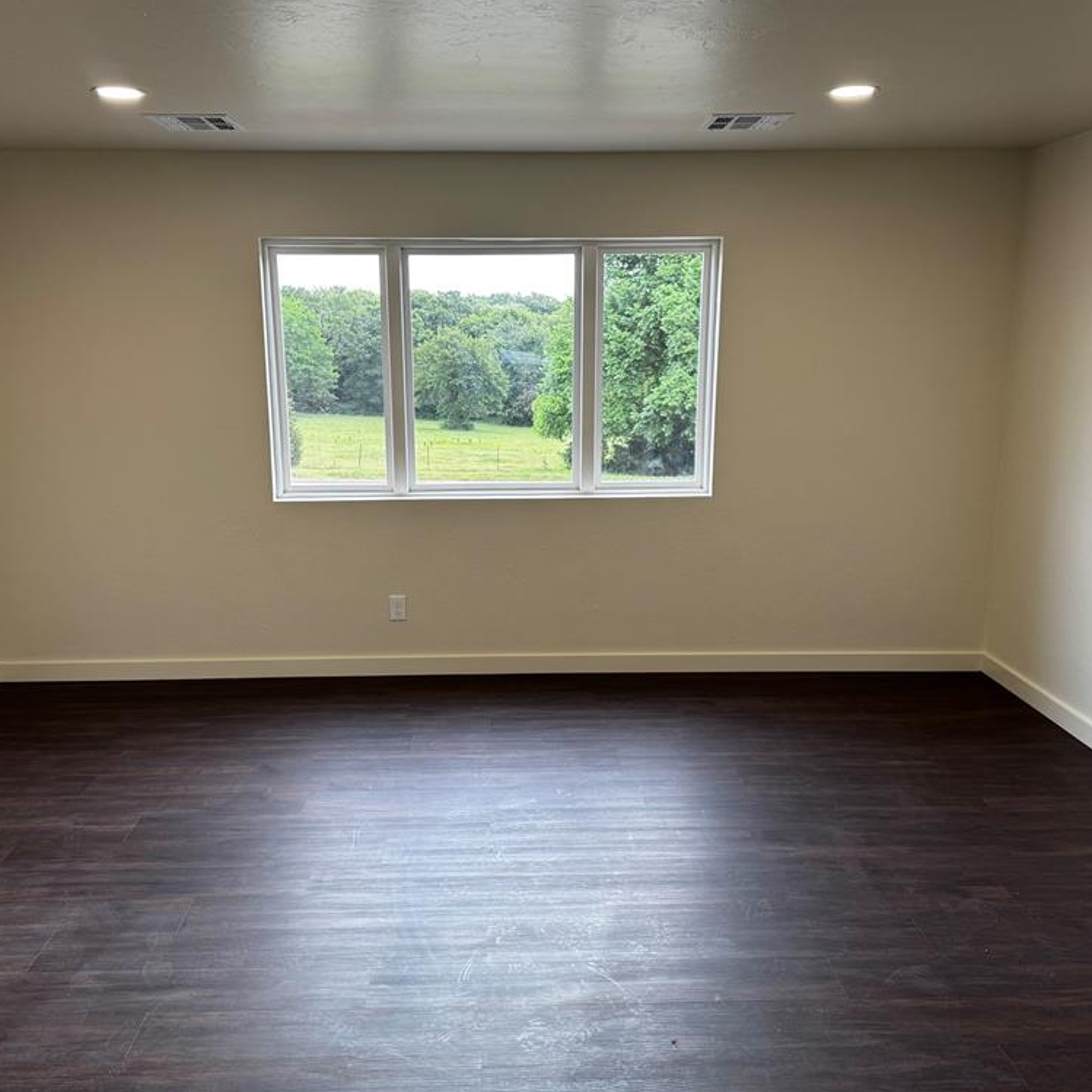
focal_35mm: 29
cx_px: 518
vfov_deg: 55.6
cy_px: 541
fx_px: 1035
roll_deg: -0.4
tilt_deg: -12.0
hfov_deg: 55.6
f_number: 1.78
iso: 100
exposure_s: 1/121
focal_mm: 6.76
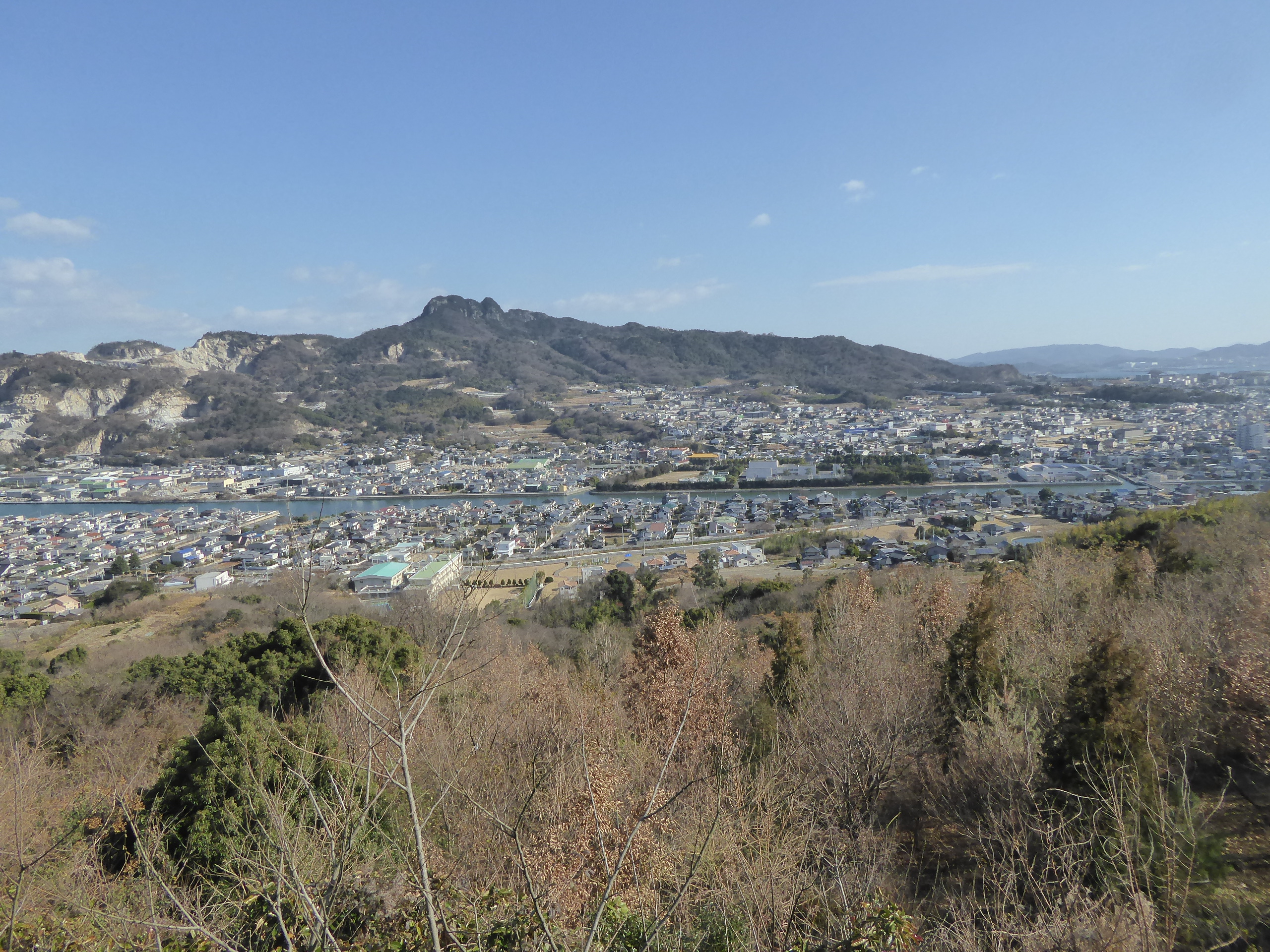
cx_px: 635
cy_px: 476
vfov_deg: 54.9
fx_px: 917
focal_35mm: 25
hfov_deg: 69.4
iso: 200
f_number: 4.5
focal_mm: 4.3
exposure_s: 1/800
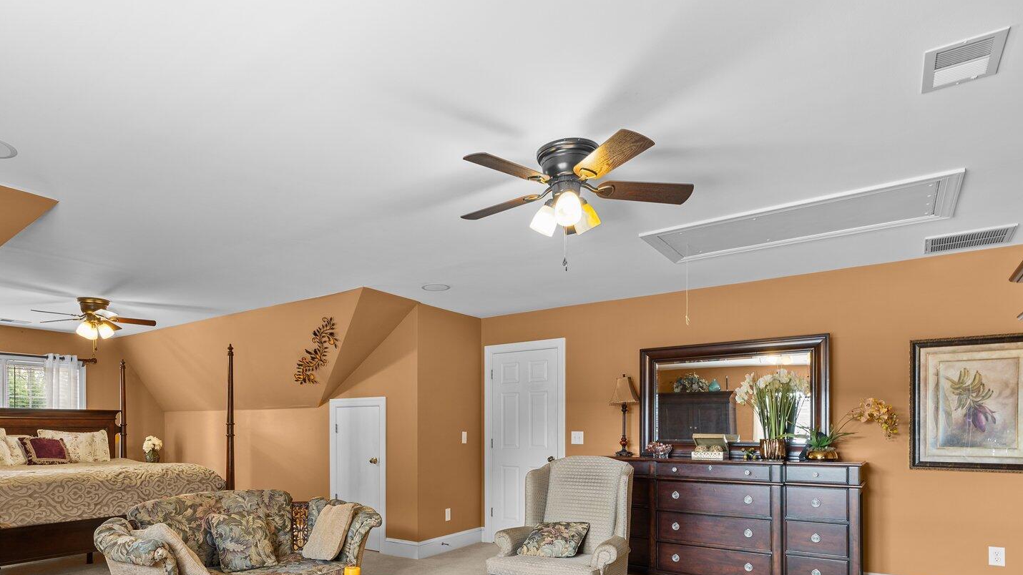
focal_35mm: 21
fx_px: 570
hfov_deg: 83.1
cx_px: 423
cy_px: 429
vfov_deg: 51.4
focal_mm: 14
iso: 400
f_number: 7.1
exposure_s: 1/1.67
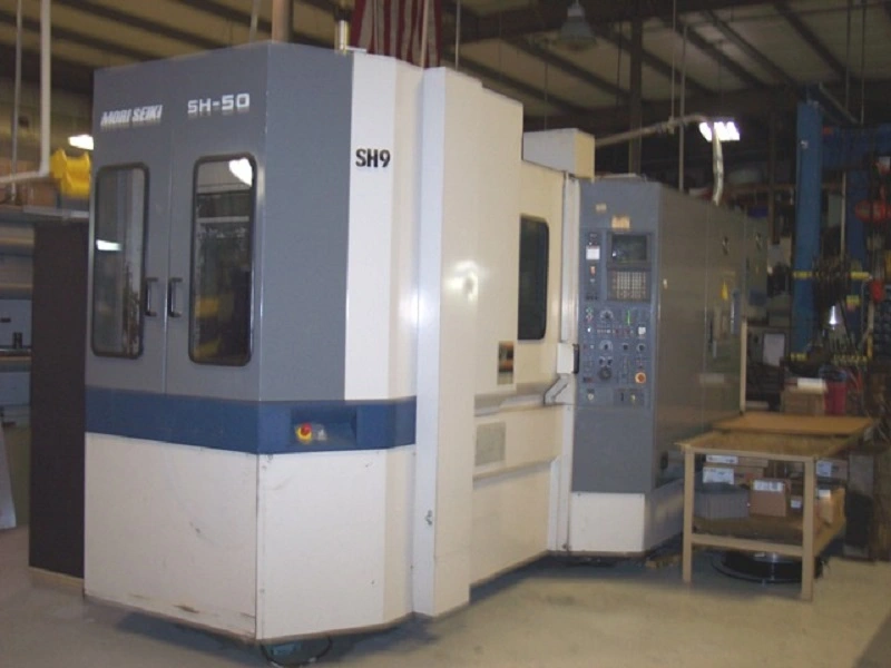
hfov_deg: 49.0
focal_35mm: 38
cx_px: 446
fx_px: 978
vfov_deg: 37.7
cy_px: 334
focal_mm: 8
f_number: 2.8
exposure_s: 1/30
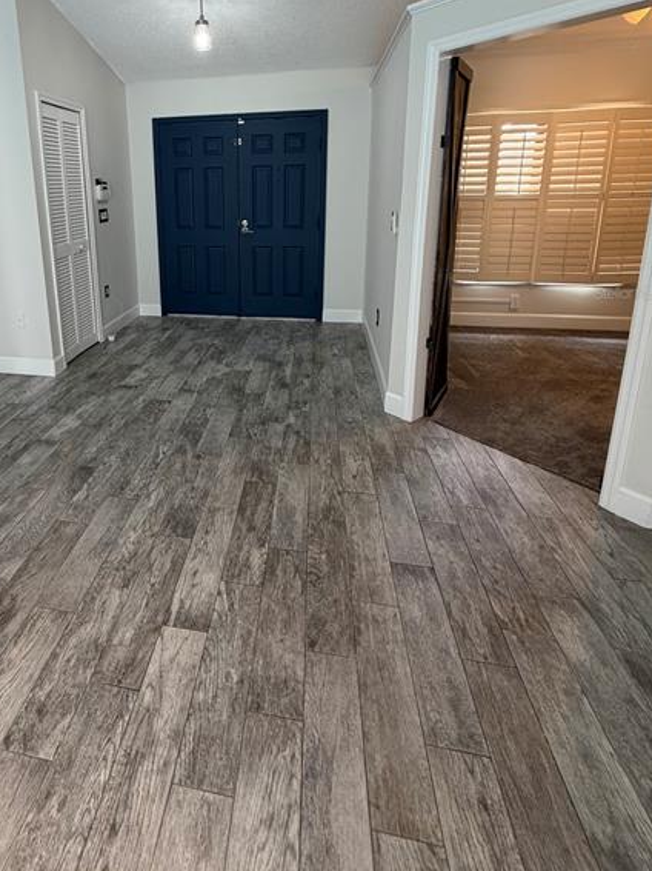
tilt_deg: -13.8
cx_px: 221
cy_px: 292
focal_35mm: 19
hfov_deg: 66.9
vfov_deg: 81.9
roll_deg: +1.9
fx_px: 478
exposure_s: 1/60
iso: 200
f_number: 2.2
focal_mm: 2.22
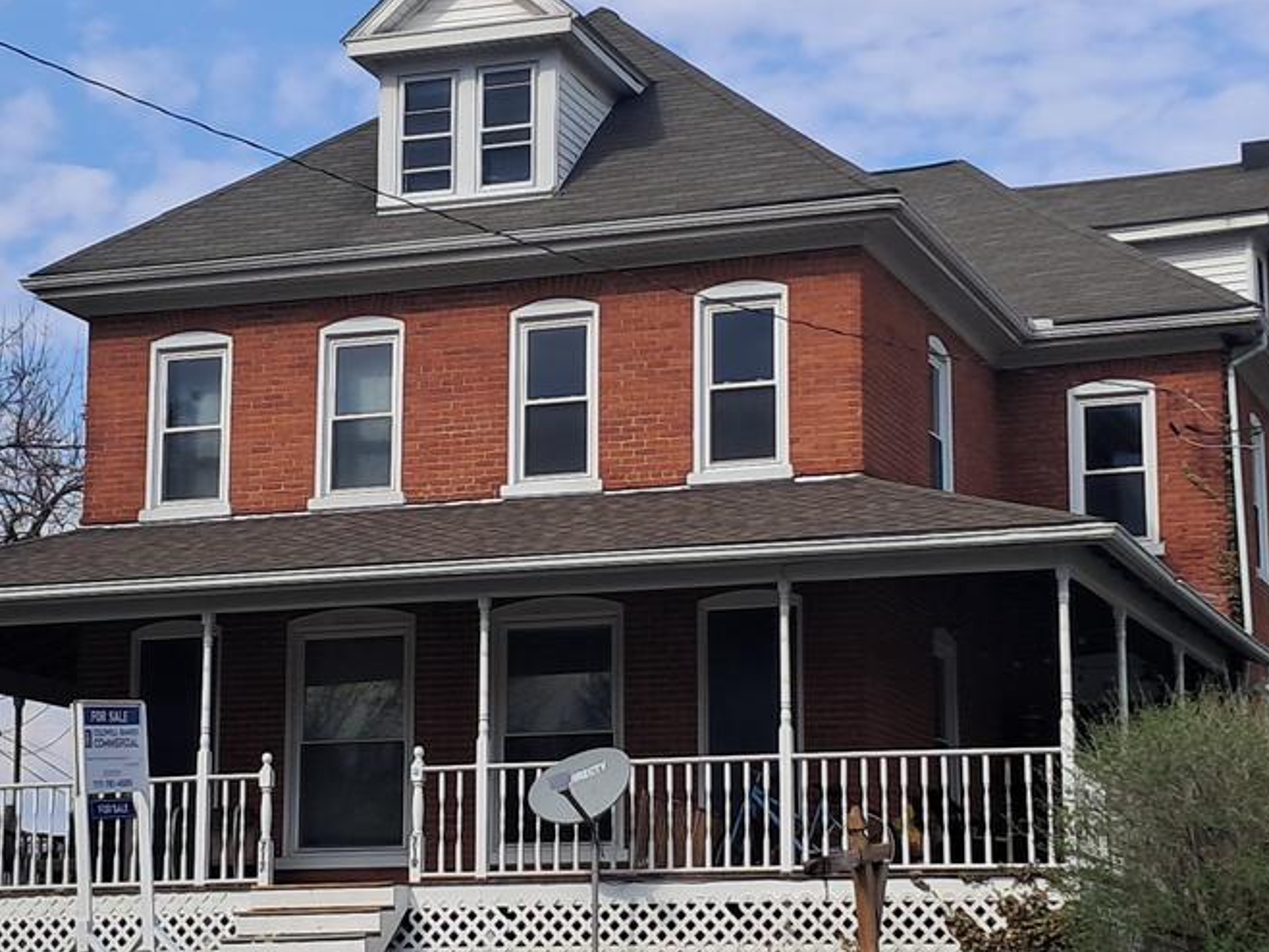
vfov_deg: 17.6
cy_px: 520
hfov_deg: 23.3
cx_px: 555
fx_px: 3081
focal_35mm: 84
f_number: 1.8
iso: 50
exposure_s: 1/676
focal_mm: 4
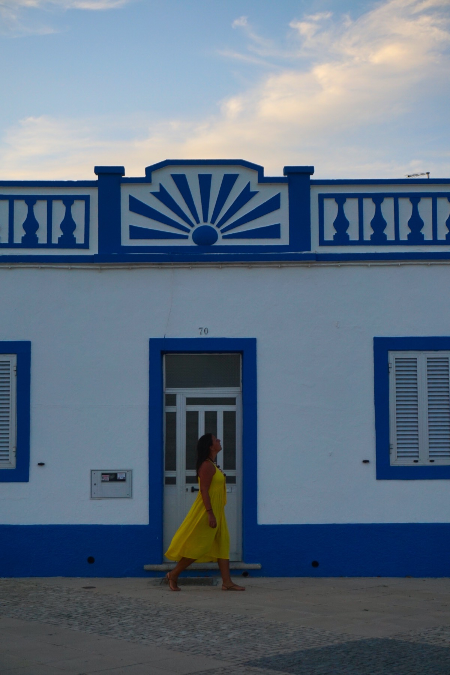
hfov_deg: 23.2
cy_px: 338
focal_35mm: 58
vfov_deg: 34.2
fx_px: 1097
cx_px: 225
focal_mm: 39
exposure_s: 1/250
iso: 320
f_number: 5.6
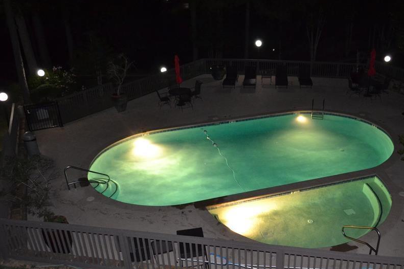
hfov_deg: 54.2
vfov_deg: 37.6
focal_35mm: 35
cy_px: 169
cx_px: 237
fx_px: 393
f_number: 3.5
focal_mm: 18
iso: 1800
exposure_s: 1/30
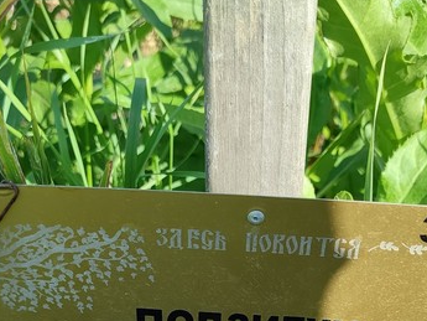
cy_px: 343
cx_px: 231
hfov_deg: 33.2
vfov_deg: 23.8
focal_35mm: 58
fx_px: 716
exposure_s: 1/284
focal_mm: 6.04
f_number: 1.9
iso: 50
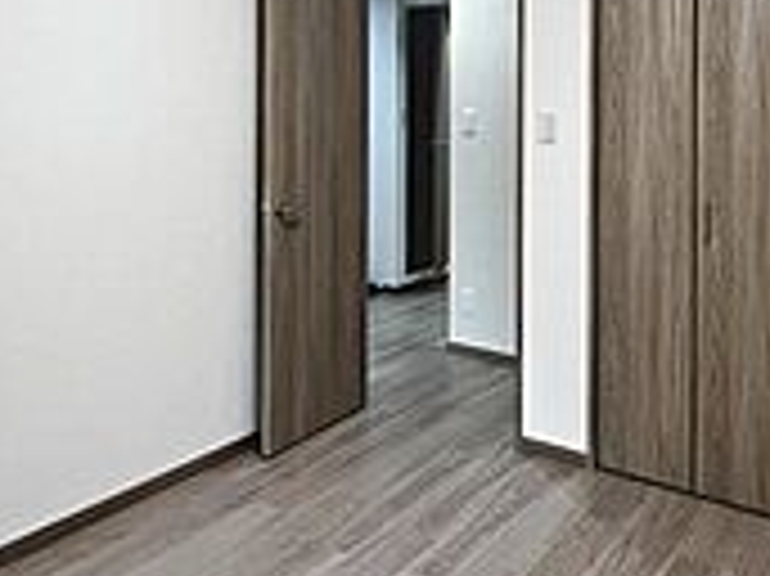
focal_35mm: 34
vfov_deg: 39.9
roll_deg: +0.3
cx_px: 239
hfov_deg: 52.6
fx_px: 756
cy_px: 108
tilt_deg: -0.1
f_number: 1.8
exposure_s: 1/99
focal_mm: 1.57
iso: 100
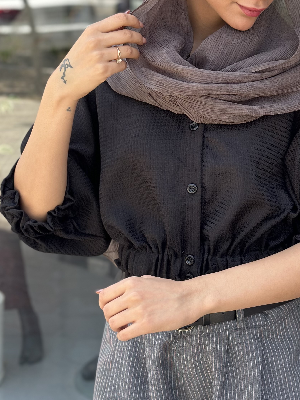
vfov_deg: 22.1
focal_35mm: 87
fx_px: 1006
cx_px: 242
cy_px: 68
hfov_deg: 16.8
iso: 80
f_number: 1.78
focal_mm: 6.86
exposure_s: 1/604
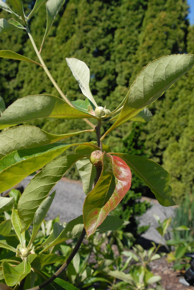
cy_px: 145
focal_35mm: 48
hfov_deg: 28.1
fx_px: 387
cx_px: 97
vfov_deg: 41.1
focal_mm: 32
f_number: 10
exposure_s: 1/350
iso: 400
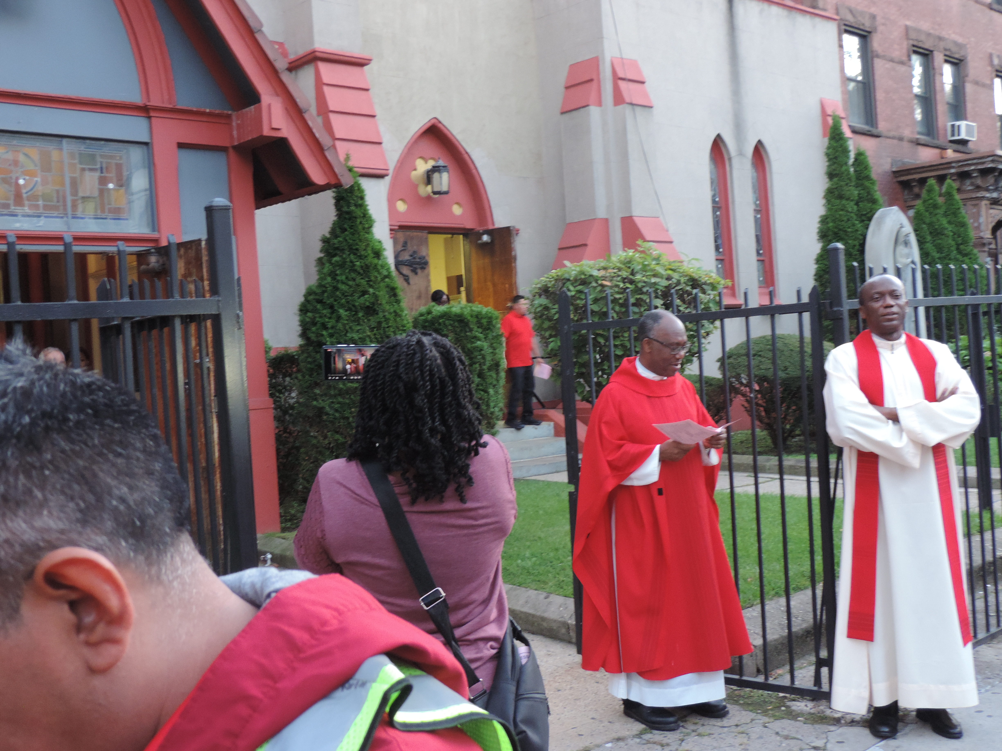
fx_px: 1158
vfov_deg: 36.0
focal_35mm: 40
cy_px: 376
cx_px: 501
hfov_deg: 46.8
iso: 400
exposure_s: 1/13
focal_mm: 7.1
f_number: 3.3
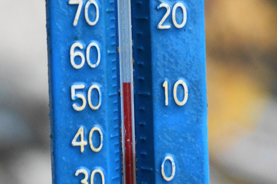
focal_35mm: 112
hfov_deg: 18.2
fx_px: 866
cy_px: 92
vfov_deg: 12.2
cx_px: 138
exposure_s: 1/125
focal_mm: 75
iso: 1000
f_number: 5
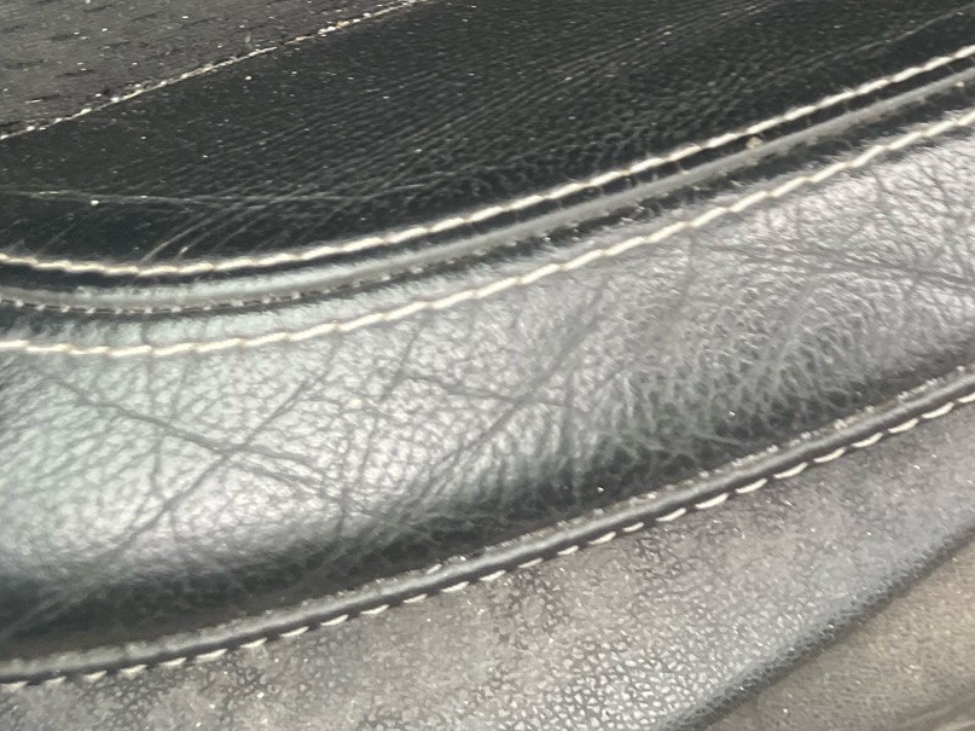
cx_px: 1041
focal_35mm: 58
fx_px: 1633
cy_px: -33
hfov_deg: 30.2
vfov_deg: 23.9
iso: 125
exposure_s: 1/103
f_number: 1.6
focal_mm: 4.2
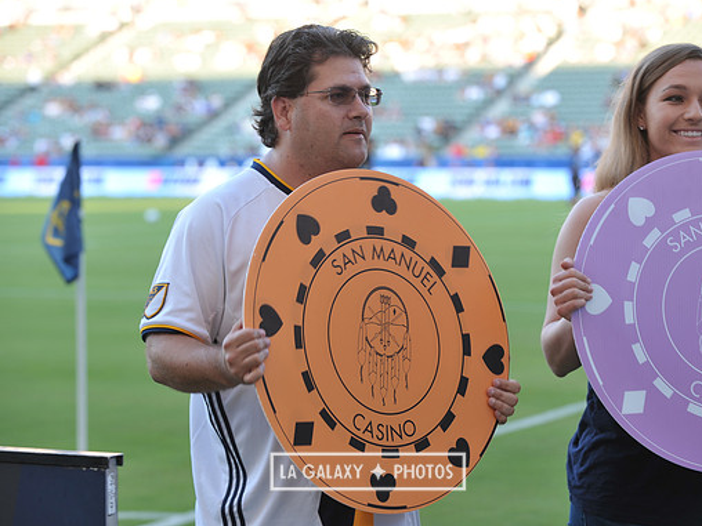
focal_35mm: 112
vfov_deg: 13.2
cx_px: 368
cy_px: 264
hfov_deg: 17.6
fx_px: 2271
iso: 200
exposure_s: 1/100
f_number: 5
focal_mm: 102
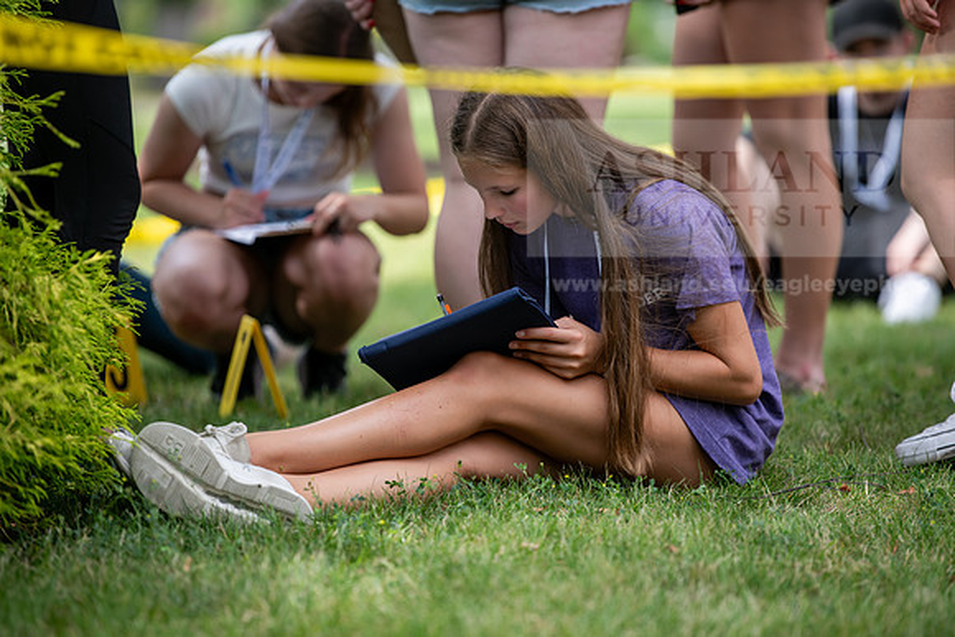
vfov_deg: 7.2
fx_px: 5041
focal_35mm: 190
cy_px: 318
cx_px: 478
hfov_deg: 10.8
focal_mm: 190
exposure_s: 1/500
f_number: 3.2
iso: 160
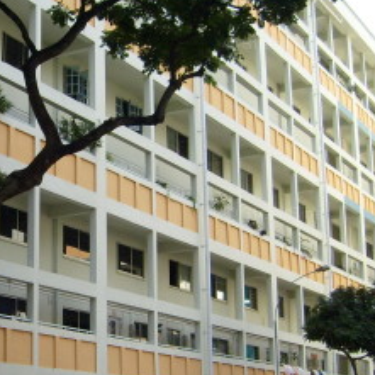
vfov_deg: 22.5
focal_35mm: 77
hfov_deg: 21.8
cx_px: 12
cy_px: 215
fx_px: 944
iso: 80
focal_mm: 5.8
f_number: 7.1
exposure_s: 1/125
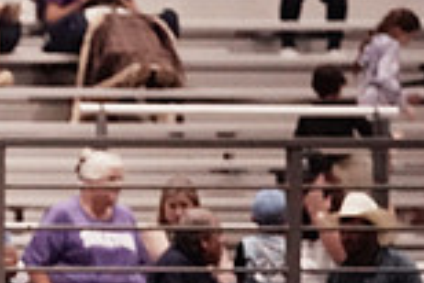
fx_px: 8889
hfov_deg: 2.7
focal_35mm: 754
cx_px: -333
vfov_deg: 1.8
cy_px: 331
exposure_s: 1/1000
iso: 25600
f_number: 2.8
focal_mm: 200
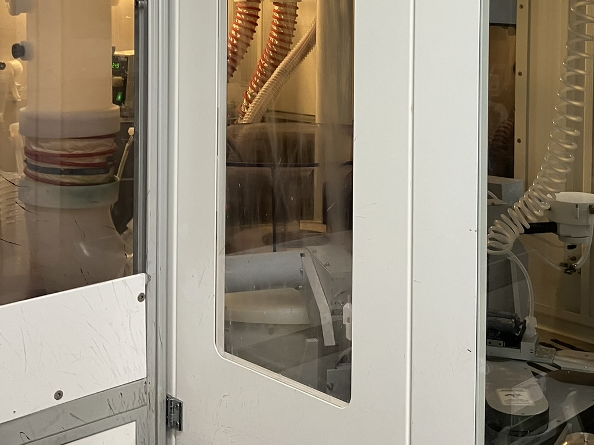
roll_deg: -0.8
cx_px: 337
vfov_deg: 25.2
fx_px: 961
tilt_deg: -2.6
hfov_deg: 34.3
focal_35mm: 56
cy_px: 29
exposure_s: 1/50
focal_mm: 3.99
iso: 50
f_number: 1.8
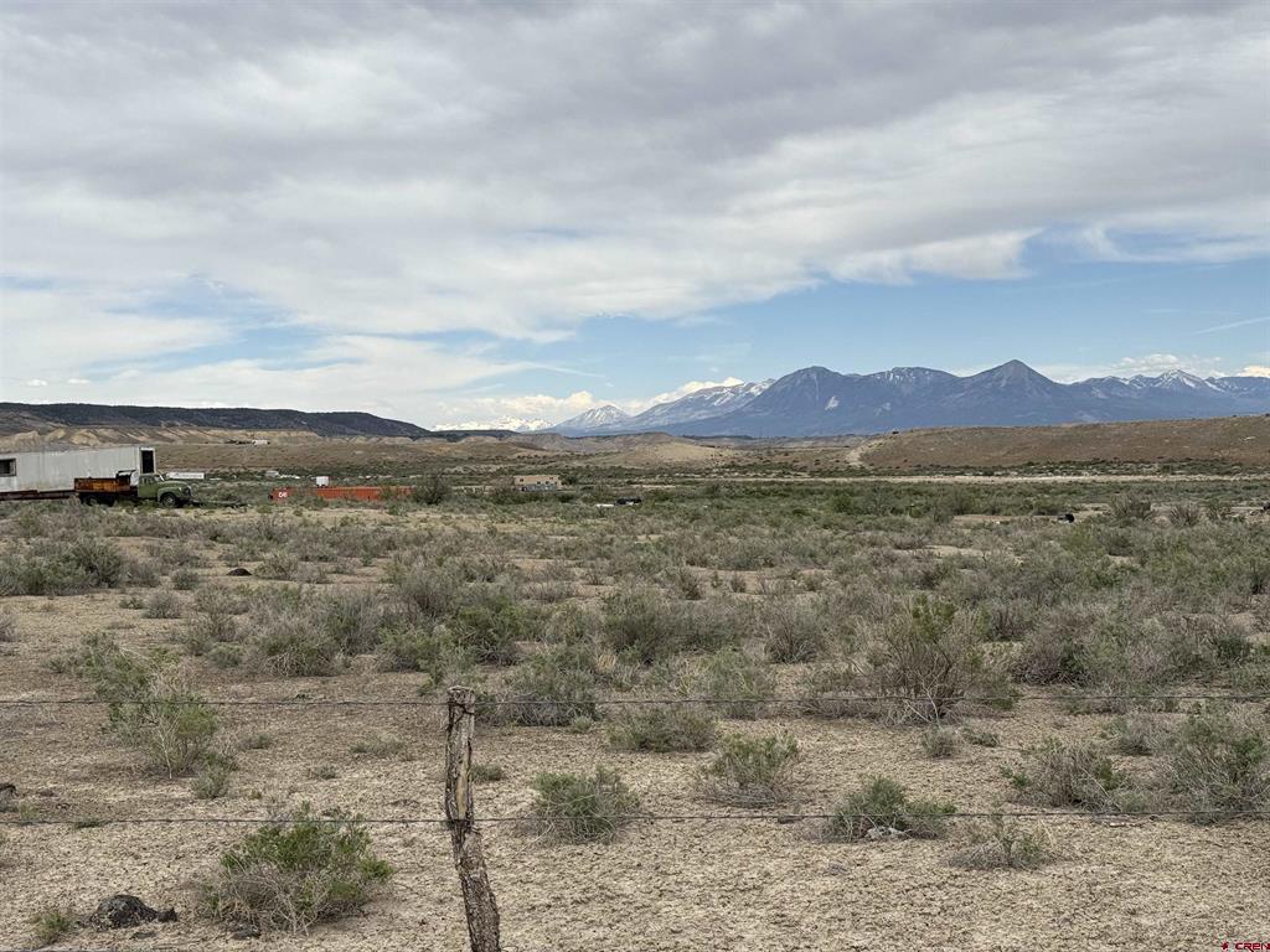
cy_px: 476
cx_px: 635
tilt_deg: +0.0
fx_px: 1761
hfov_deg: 39.7
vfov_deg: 30.3
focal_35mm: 48
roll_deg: +2.0
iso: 64
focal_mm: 6.76
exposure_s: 1/4587
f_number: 1.78
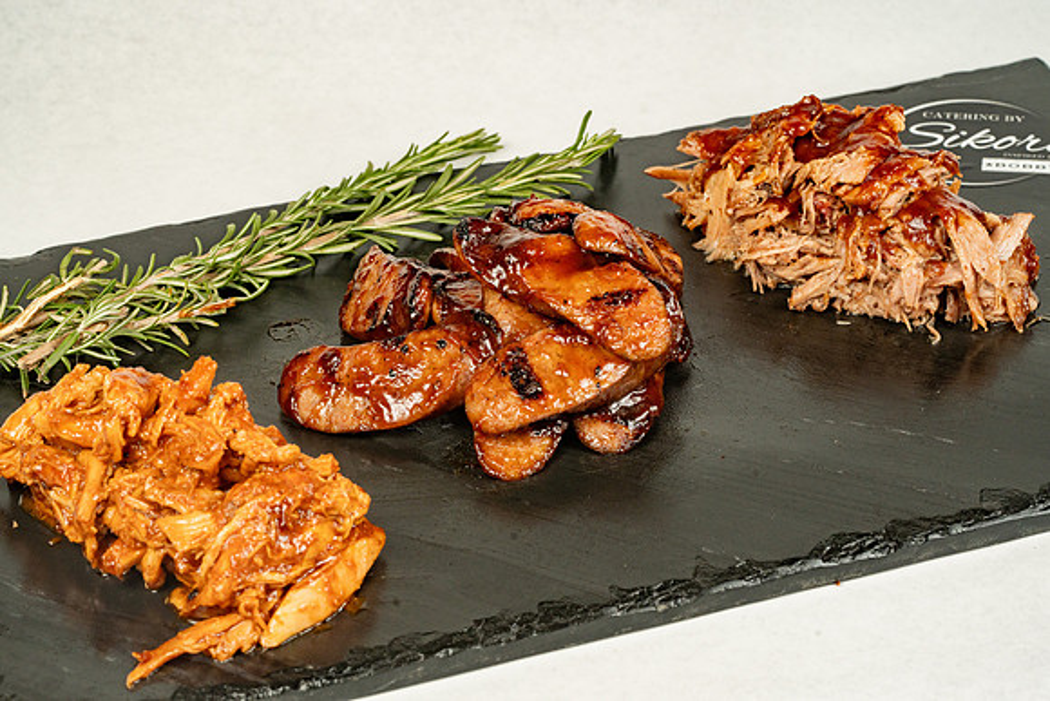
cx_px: 525
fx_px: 2625
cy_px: 350
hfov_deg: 22.6
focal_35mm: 90
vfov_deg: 15.2
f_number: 11
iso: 800
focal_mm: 90
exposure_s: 1/200
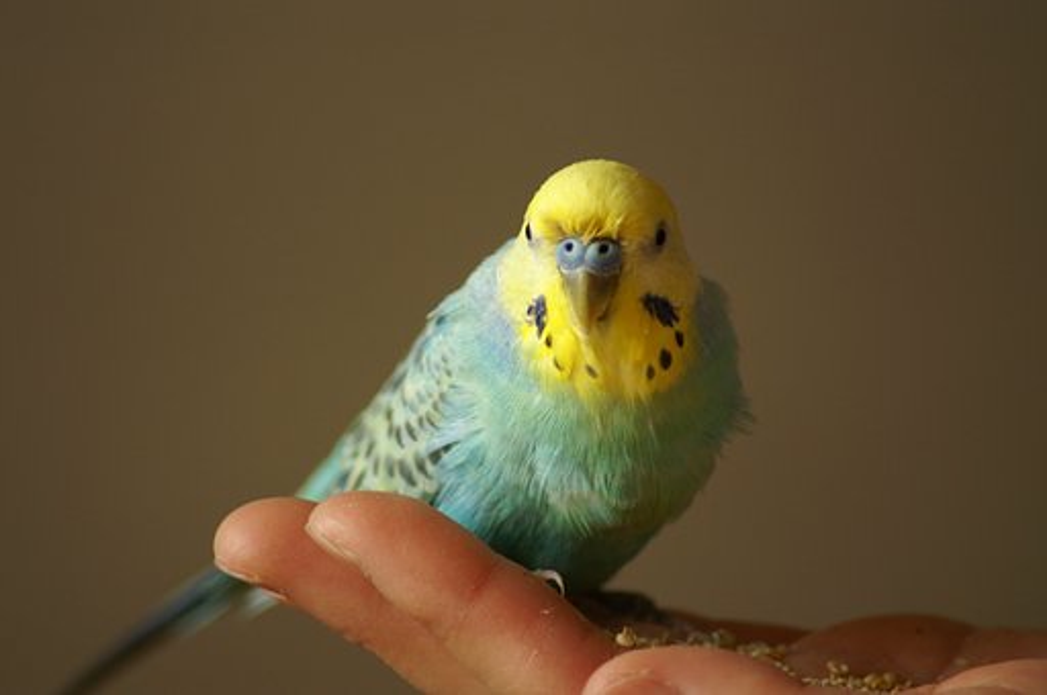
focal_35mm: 420
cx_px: 524
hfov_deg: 4.9
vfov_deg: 3.3
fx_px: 12199
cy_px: 348
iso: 400
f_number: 5.6
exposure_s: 1/80
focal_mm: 280
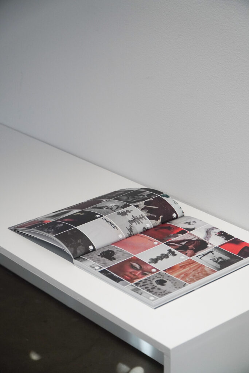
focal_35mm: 76
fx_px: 793
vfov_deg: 26.5
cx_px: 124
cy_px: 186
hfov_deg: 17.8
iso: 1000
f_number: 4.5
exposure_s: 1/80
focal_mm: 51
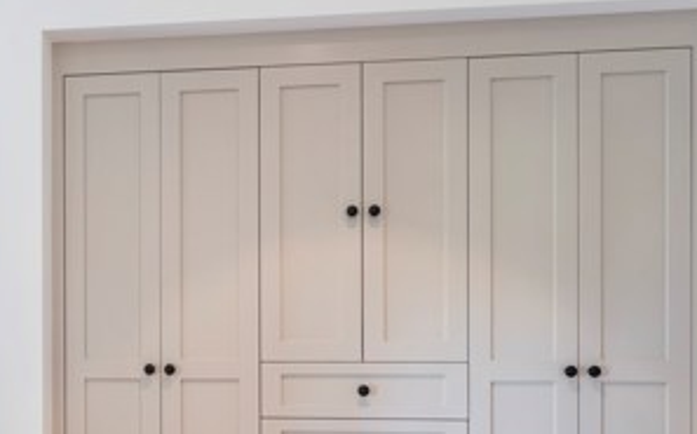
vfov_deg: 36.7
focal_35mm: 33
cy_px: 358
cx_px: 127
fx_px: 626
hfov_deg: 53.8
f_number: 8
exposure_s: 1.3
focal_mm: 15
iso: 125
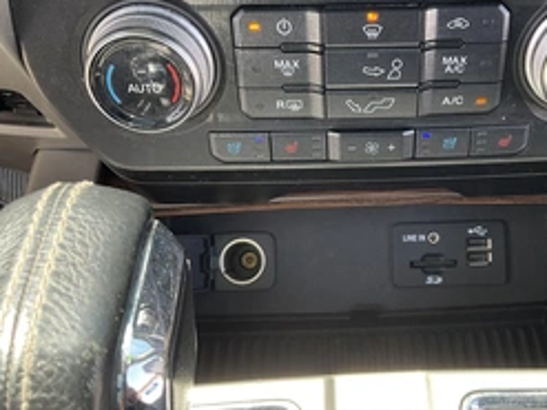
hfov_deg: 39.9
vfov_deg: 30.8
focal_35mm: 47
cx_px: 368
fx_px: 742
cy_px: 191
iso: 40
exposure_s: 1/122
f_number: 1.8
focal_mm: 3
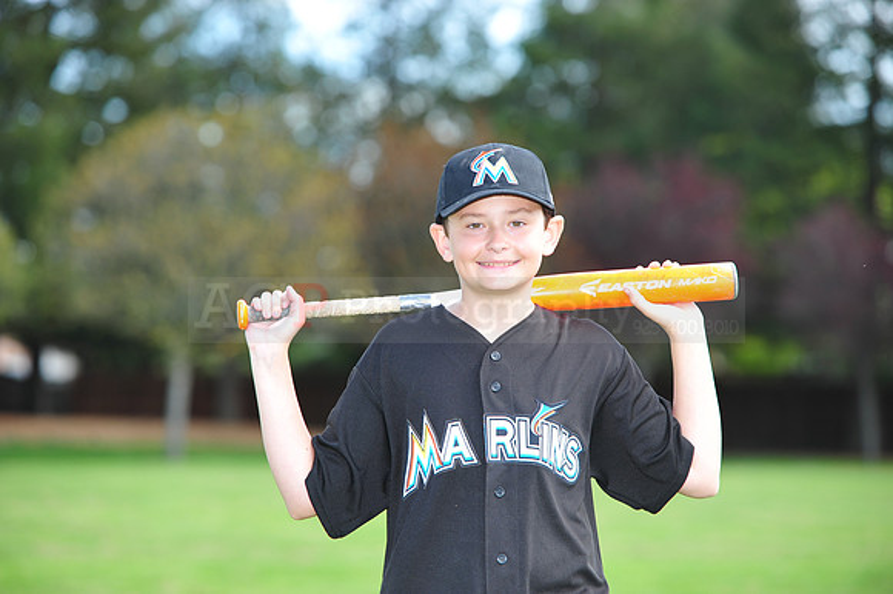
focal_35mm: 145
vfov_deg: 9.5
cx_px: 446
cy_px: 297
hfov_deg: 14.2
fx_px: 3595
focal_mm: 145
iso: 250
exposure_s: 1/400
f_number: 4.5
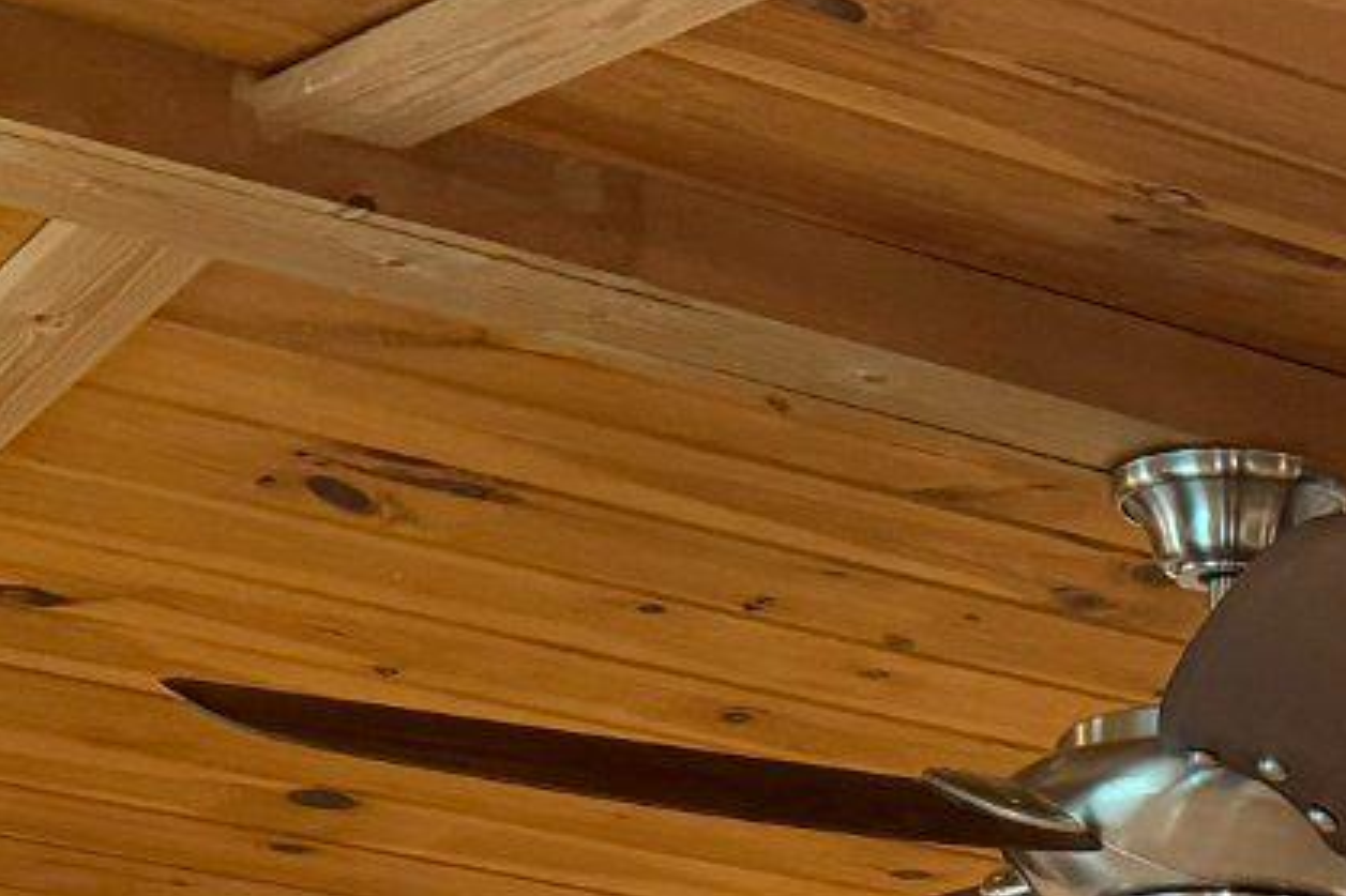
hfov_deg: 16.4
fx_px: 4559
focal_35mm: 122
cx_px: 1381
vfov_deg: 10.2
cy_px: 1927
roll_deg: -1.4
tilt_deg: -0.3
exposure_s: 1/60
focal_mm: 6.76
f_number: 1.78
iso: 400
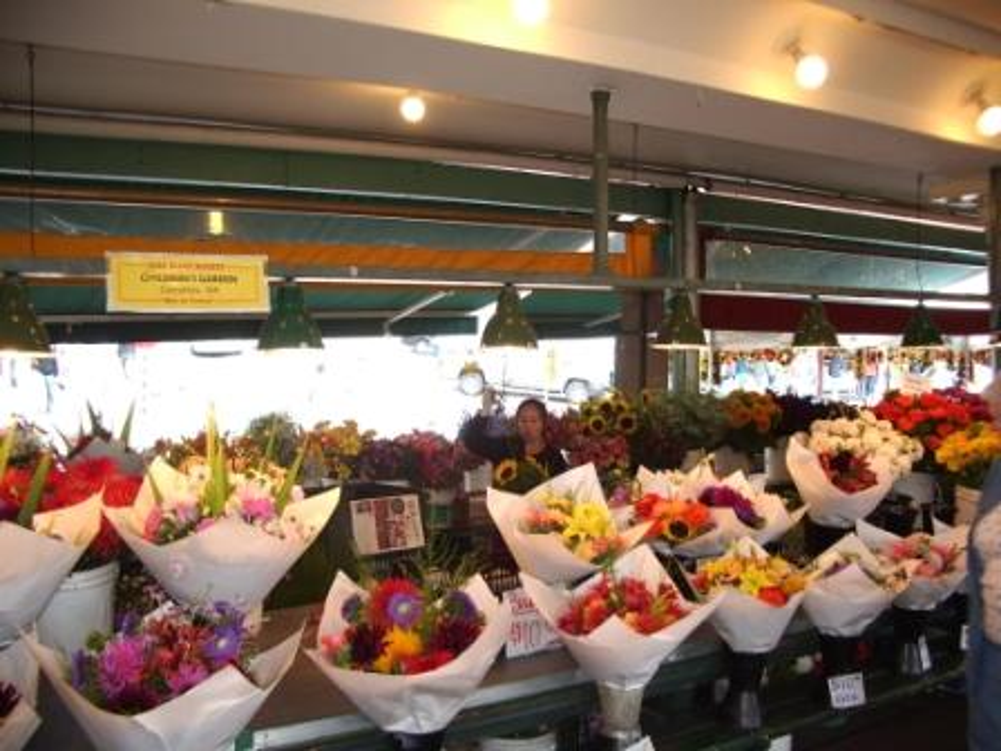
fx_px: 1012
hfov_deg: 52.6
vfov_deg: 40.7
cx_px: 500
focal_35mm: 35
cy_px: 376
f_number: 2.6
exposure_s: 1/20
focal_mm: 5.8
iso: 100
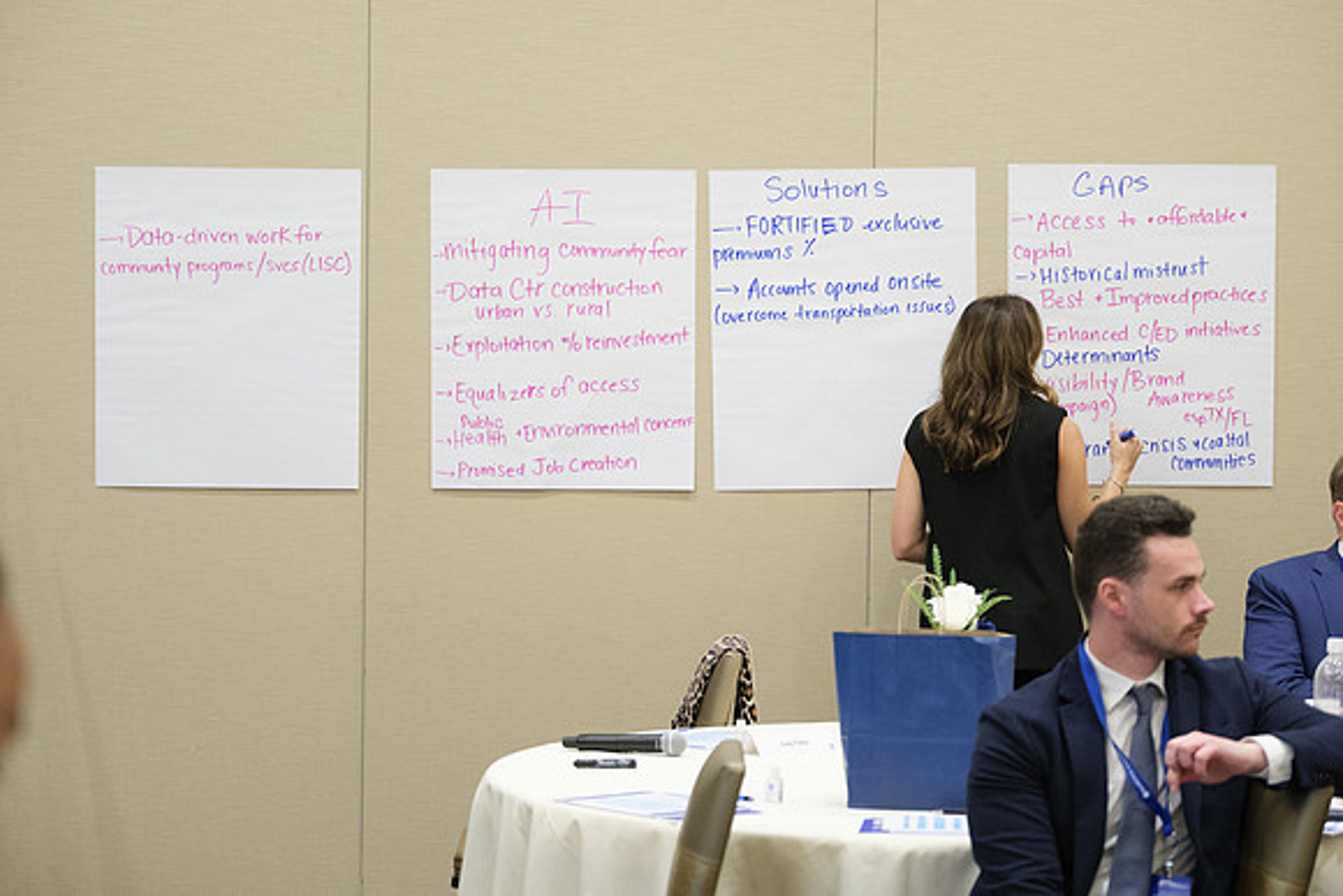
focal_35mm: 107
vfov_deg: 12.8
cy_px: 448
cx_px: 672
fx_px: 3992
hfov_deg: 19.1
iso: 3200
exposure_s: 1/160
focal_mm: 71.5
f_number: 2.8
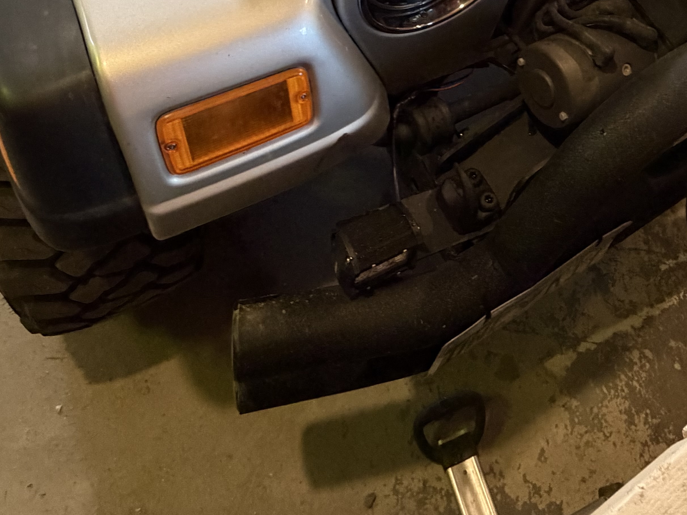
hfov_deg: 54.3
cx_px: 456
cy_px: -28
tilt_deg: -42.4
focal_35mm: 33
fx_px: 655
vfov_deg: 37.2
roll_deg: -14.3
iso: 500
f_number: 2.2
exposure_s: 1/60
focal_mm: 2.22
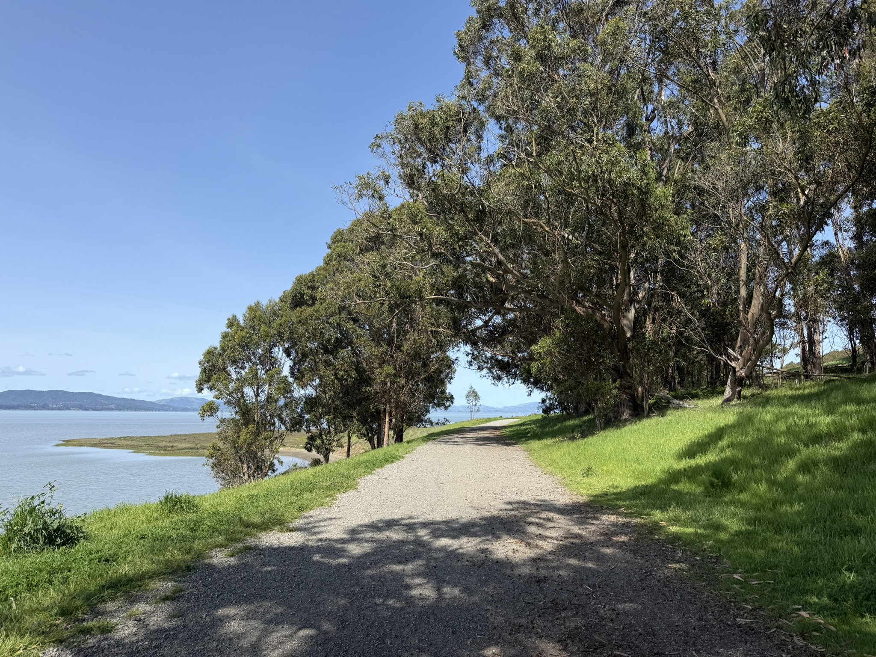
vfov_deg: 56.8
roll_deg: -0.6
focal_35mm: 24
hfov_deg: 71.6
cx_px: 438
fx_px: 607
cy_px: 328
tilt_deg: +7.5
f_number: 1.78
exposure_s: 1/3584
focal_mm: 6.76
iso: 80
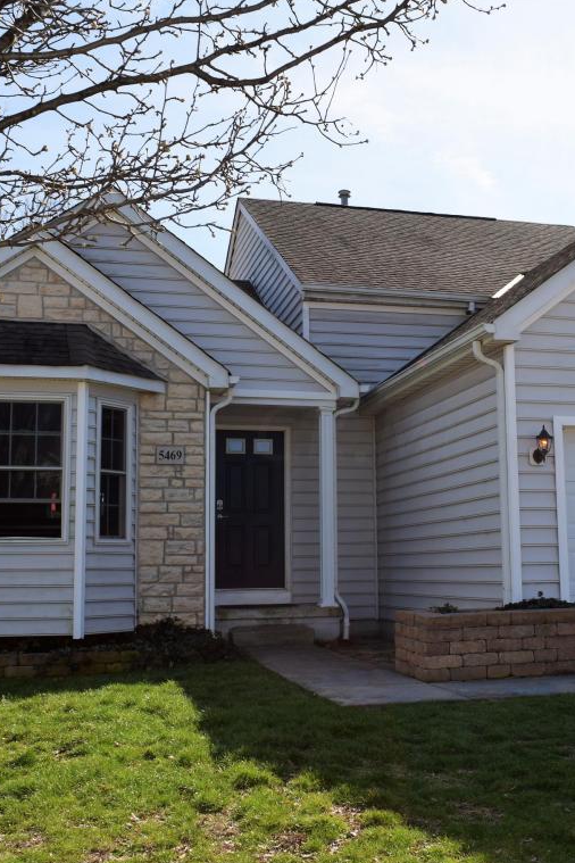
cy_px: 433
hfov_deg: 32.3
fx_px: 982
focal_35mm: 41
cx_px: 386
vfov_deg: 47.4
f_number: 10
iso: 100
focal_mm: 18
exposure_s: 1/200
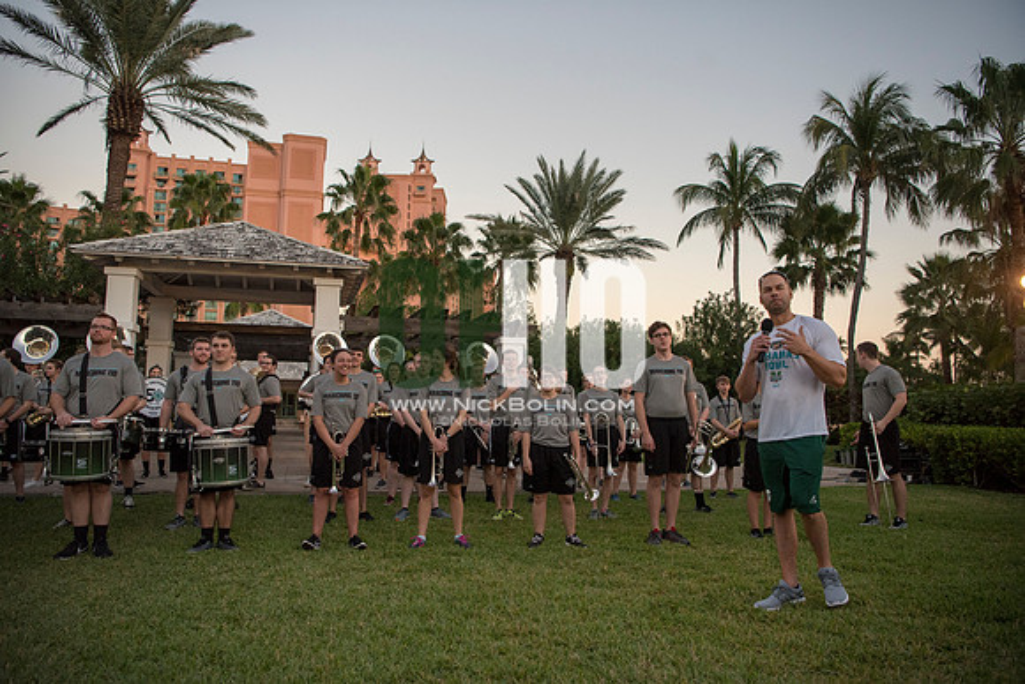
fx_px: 683
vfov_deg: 53.2
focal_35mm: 24
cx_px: 512
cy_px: 342
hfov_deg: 73.7
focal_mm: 24
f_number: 3.2
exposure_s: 1/1600
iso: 2000
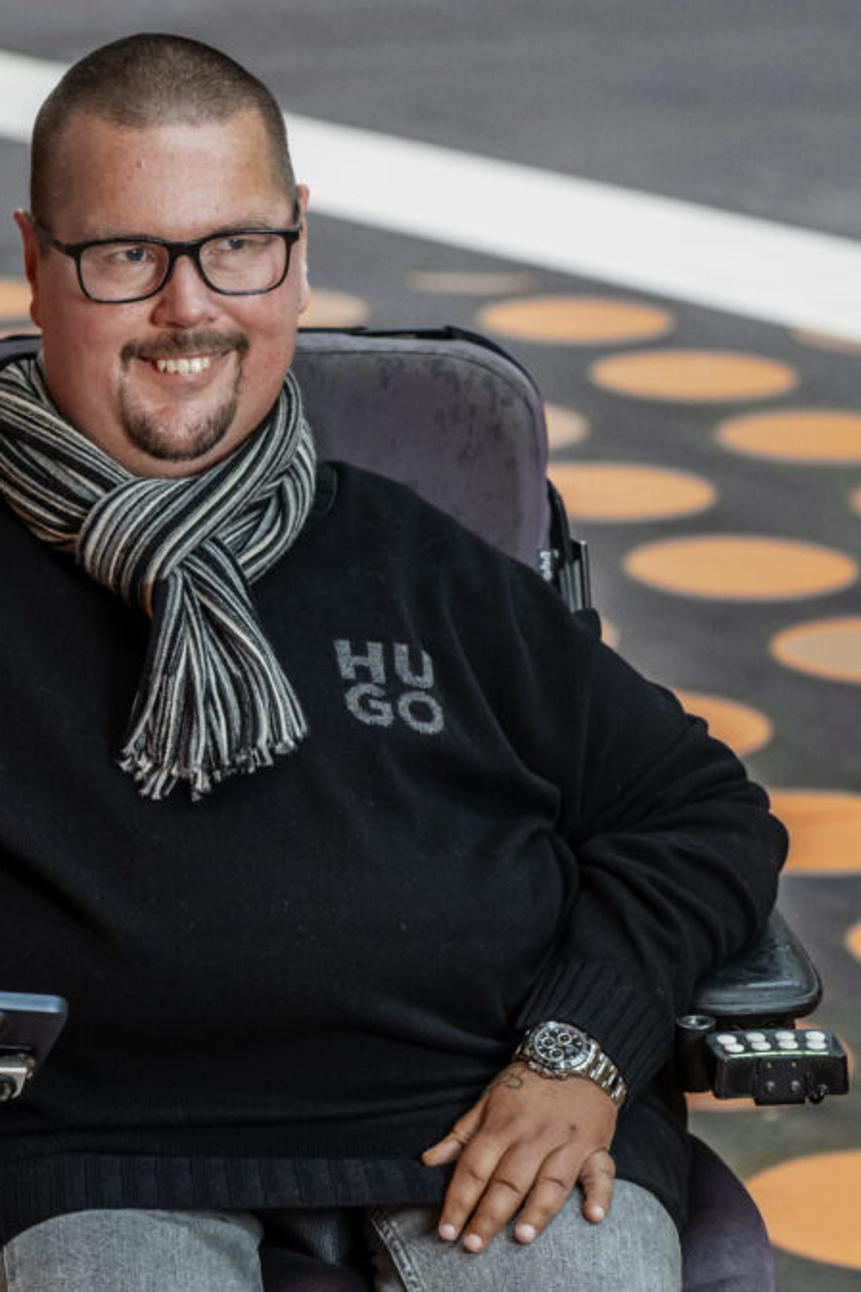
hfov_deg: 9.0
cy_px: 730
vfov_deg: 13.5
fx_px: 5455
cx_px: 260
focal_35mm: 152
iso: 1250
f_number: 4
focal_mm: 100
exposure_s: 1/200
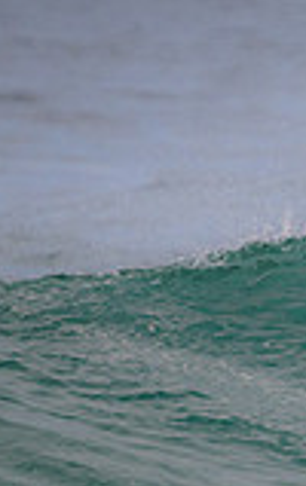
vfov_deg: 0.8
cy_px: 417
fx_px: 33500
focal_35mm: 2522
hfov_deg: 0.5
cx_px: 851
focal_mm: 680
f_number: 11
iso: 1400
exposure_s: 1/2000
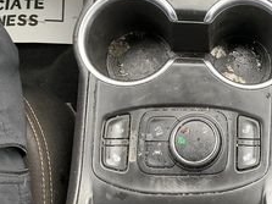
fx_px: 408
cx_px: 243
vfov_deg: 27.9
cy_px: 71
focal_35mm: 52
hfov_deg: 34.8
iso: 64
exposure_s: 1/122
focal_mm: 3
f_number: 1.8
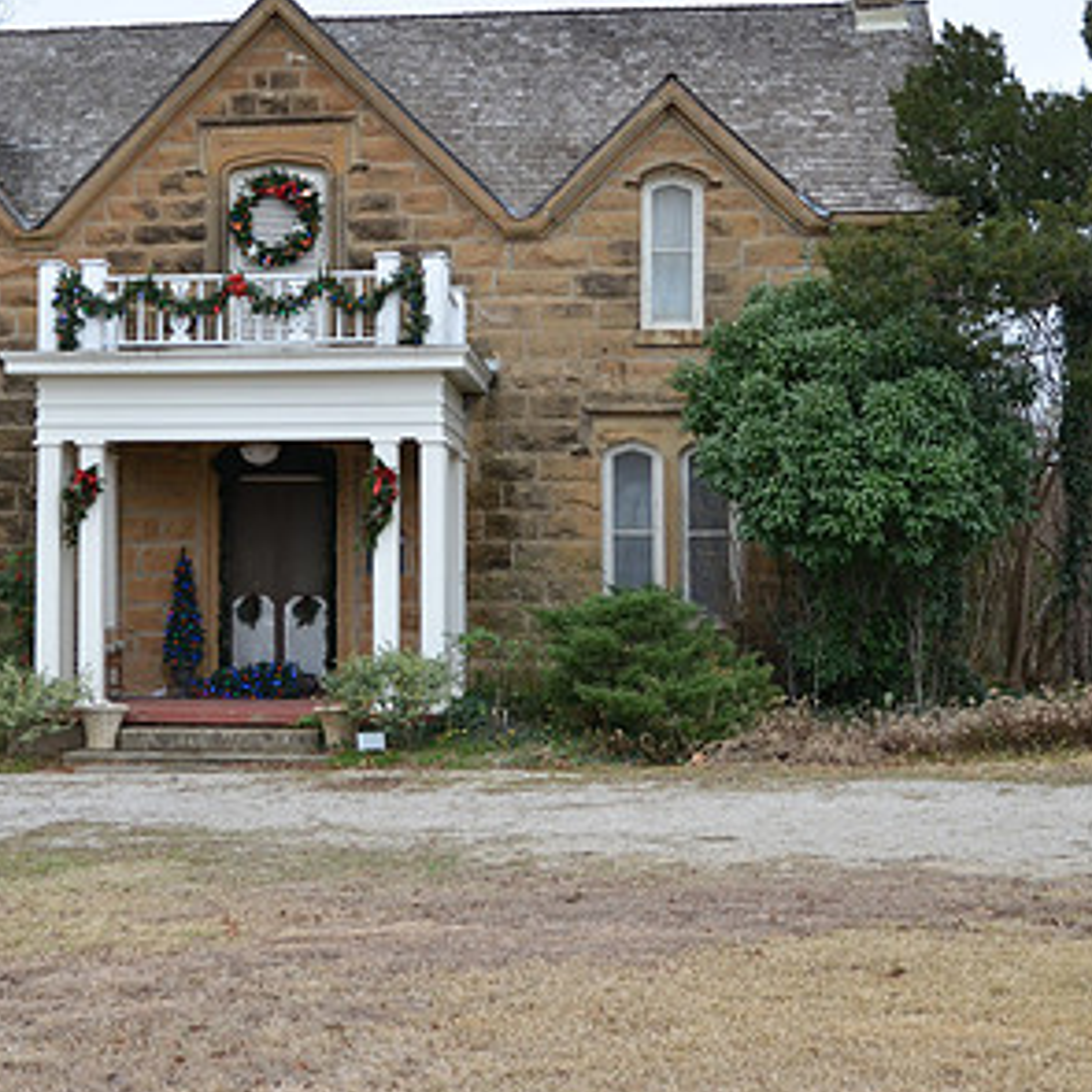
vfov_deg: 28.5
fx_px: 2141
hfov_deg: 28.4
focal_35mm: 60
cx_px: 348
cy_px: 403
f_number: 5
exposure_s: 1/100
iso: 400
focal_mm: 24
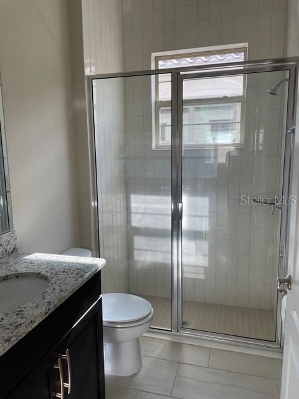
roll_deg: +1.3
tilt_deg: -8.0
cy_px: 200
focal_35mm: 26
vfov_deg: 67.3
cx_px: 150
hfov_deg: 53.1
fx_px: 299
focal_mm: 4.2
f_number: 1.6
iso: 32
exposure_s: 1/255
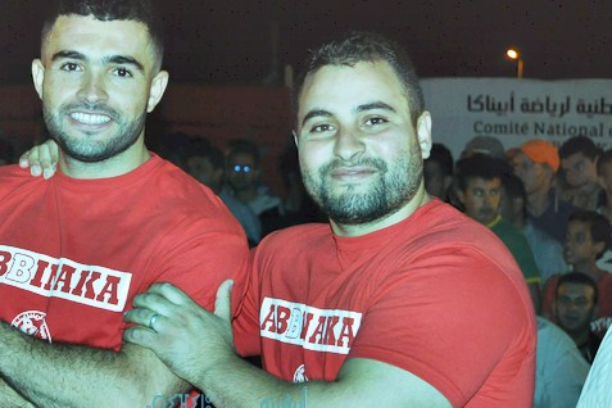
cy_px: 223
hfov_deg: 18.4
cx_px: 226
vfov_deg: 12.4
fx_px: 1881
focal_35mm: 111
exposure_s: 1/60
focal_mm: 55
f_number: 5.6
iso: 800
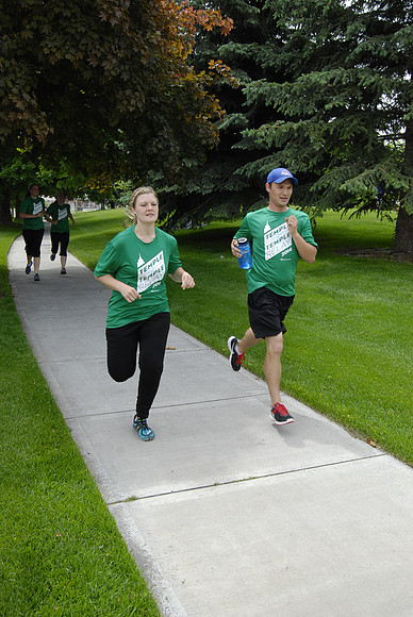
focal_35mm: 34
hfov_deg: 38.4
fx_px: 592
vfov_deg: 55.1
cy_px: 308
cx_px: 206
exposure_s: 1/400
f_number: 8
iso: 400
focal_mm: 23
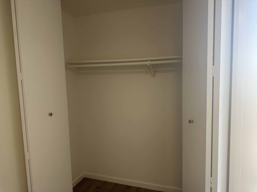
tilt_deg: -5.2
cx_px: 128
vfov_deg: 56.8
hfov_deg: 71.6
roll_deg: +1.5
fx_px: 178
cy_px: 96
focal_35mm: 24
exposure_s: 1/120
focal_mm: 6.86
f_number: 1.78
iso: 125
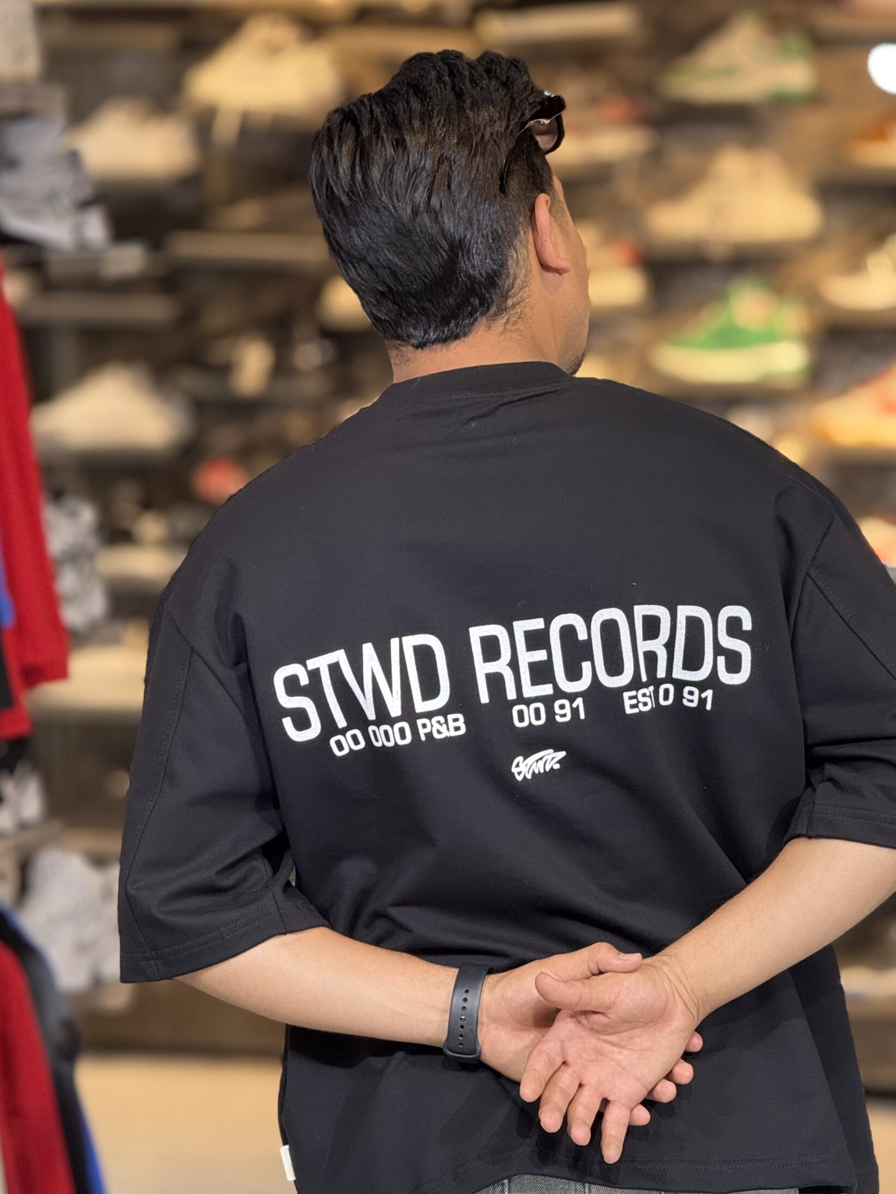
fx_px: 4831
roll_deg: -1.0
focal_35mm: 140
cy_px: 687
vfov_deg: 14.1
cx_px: 484
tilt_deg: -5.0
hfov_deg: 10.6
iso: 320
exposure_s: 1/100
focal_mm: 15.66
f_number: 2.8
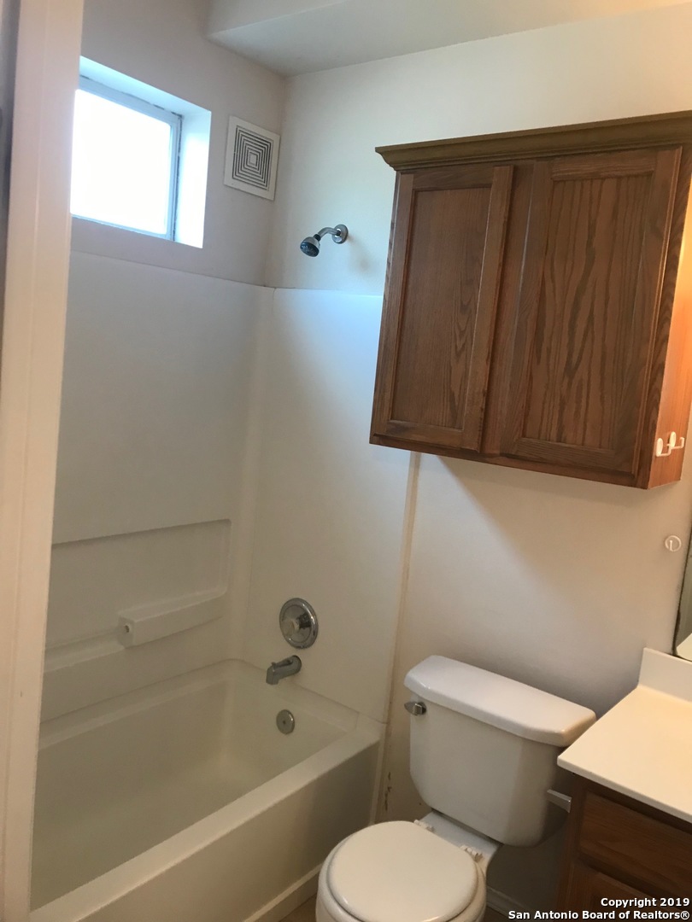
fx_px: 746
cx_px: 346
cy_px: 461
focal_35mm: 28
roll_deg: -5.7
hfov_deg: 49.7
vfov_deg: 63.4
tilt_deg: -7.6
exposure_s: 1/20
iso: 40
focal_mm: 3.99
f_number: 1.8
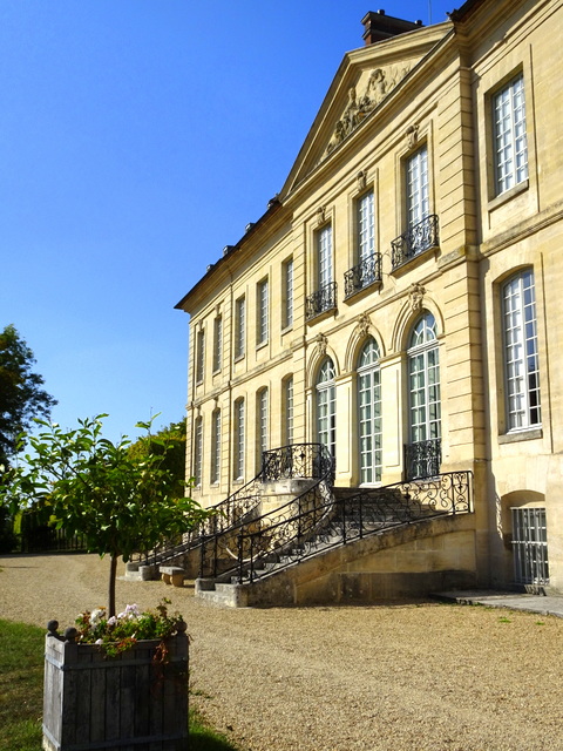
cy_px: 376
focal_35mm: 36
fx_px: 781
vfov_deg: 51.4
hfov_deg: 39.7
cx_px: 282
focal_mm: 6.17
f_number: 4
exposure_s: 1/1250
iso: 80
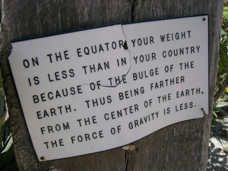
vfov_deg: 40.7
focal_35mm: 35
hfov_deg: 52.6
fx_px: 231
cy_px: 86
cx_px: 114
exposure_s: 1/800
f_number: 2.8
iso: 50
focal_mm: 5.8
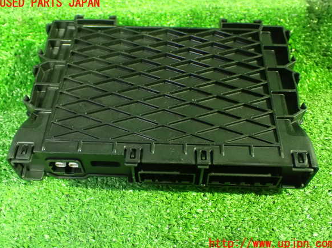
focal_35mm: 39
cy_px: 123
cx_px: 167
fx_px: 374
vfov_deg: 36.8
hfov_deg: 47.9
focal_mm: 6.83
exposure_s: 1/15
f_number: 2.7
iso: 1600
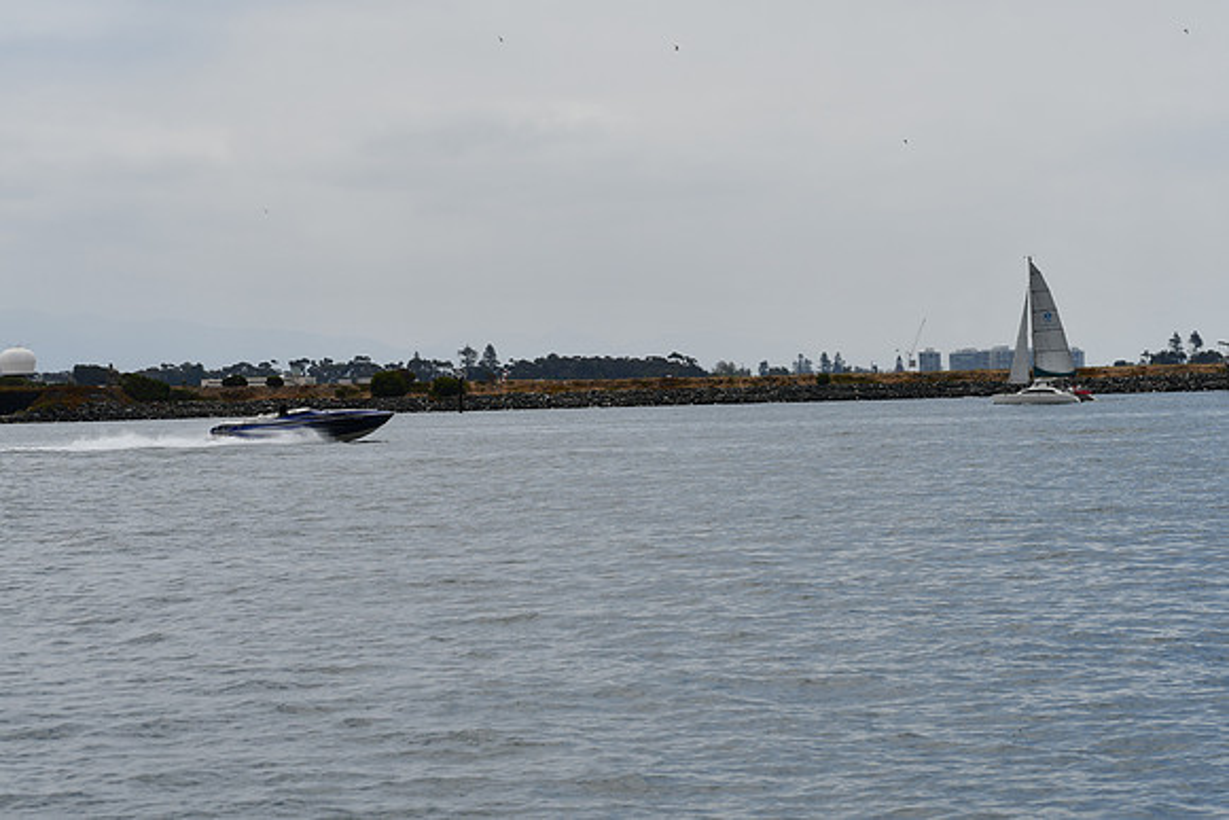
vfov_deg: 10.2
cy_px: 410
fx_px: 4610
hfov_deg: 15.2
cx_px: 614
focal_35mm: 135
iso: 100
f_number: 10
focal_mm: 90
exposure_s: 1/800
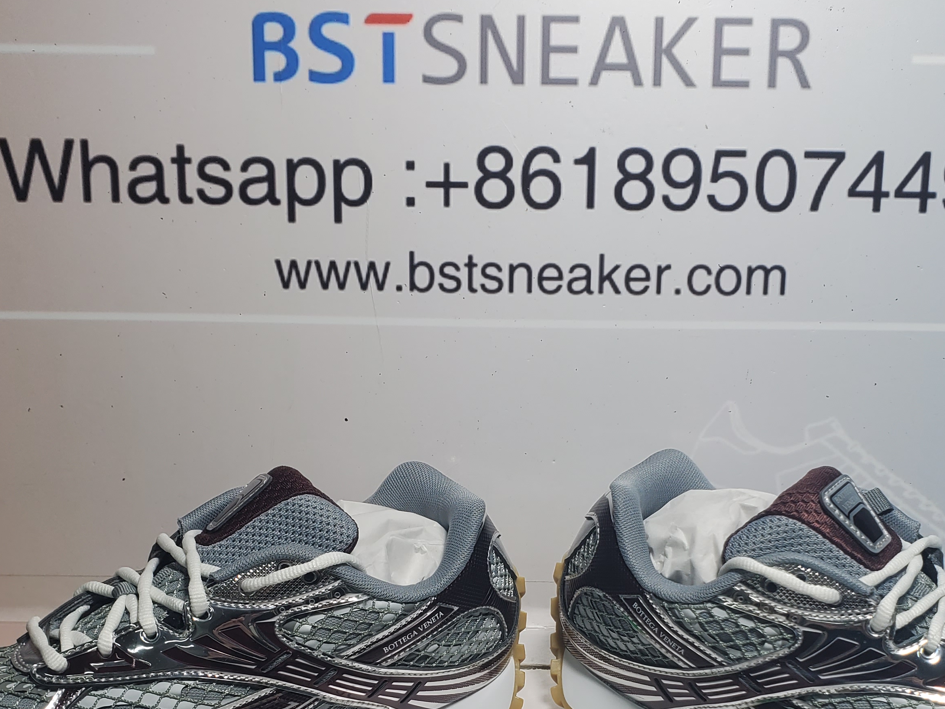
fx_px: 1228
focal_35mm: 45
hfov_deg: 42.0
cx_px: 521
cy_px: 550
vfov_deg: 31.5
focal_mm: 4.3
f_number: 1.5
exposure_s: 1/328
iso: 50
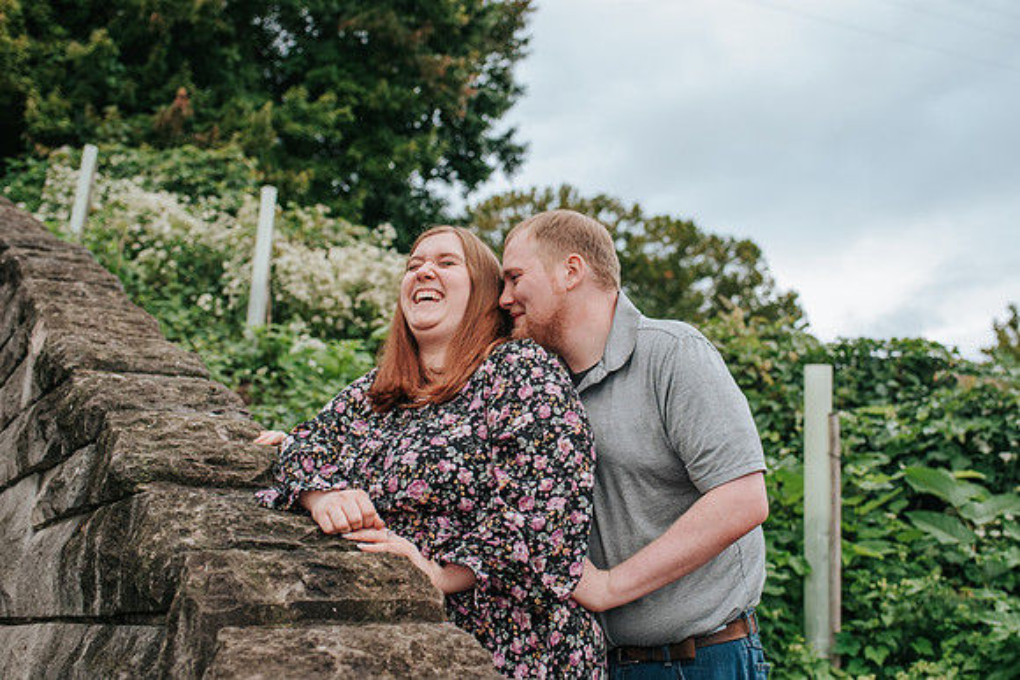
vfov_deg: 34.1
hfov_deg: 49.3
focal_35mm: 39
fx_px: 1109
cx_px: 554
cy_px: 311
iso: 900
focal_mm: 35
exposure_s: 1/800
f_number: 3.2
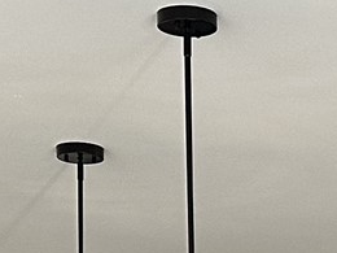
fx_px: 1840
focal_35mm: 189
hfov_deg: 10.2
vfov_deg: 6.8
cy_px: 841
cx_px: 455
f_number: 1.78
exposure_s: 1/120
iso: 200
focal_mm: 6.86
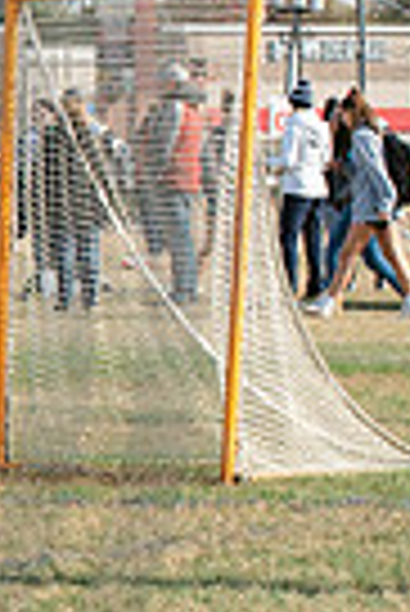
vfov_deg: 4.2
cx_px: -1009
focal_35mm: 489
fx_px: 8332
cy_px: 257
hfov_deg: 2.8
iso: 250
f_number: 7.1
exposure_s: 1/800
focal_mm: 82
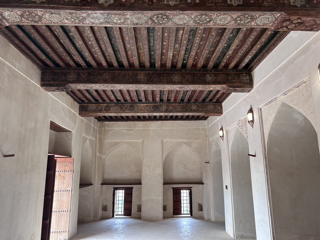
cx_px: 160
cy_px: 120
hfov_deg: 67.3
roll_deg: +0.2
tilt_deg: +11.6
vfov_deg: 53.1
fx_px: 240
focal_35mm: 26
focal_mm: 5.7
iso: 80
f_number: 1.5
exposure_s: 1/121
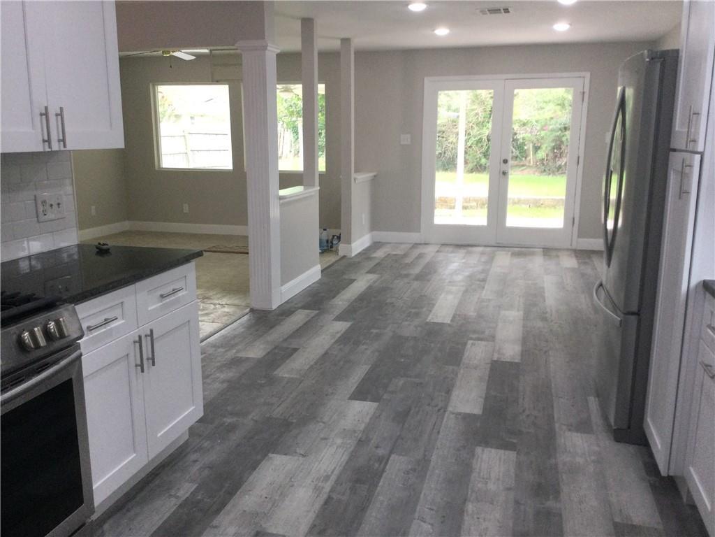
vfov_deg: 45.4
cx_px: 358
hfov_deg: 58.4
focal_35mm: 31
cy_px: 268
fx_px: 640
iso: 25
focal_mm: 3.3
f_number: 2.4
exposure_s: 1/30
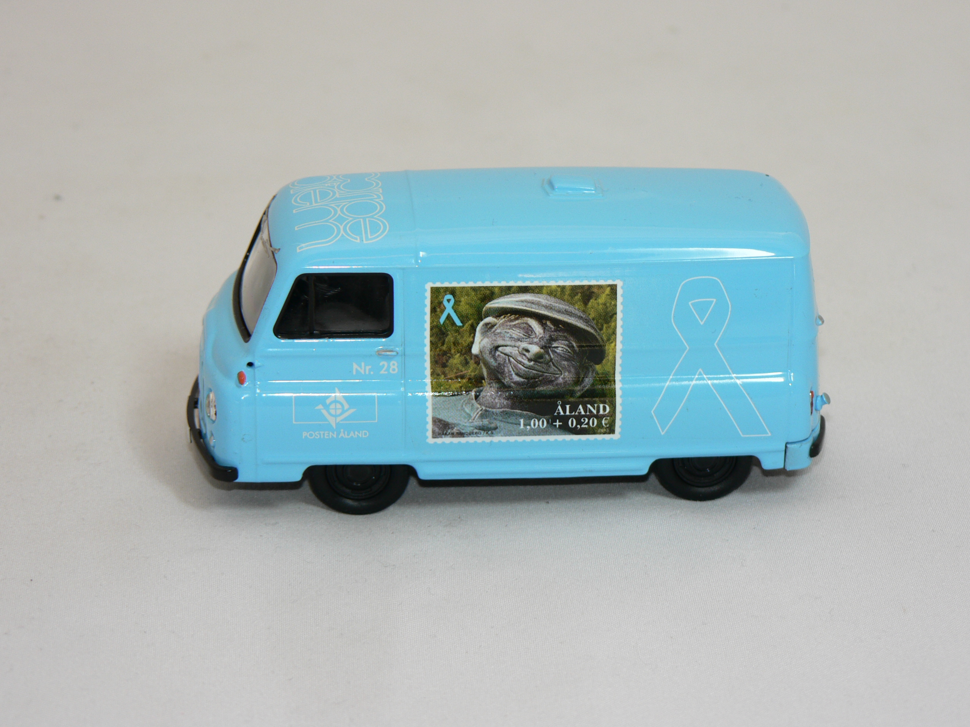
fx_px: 3335
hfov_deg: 16.6
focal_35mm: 119
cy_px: 364
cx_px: 485
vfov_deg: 12.5
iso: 80
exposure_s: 1/60
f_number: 3.2
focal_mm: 19.9
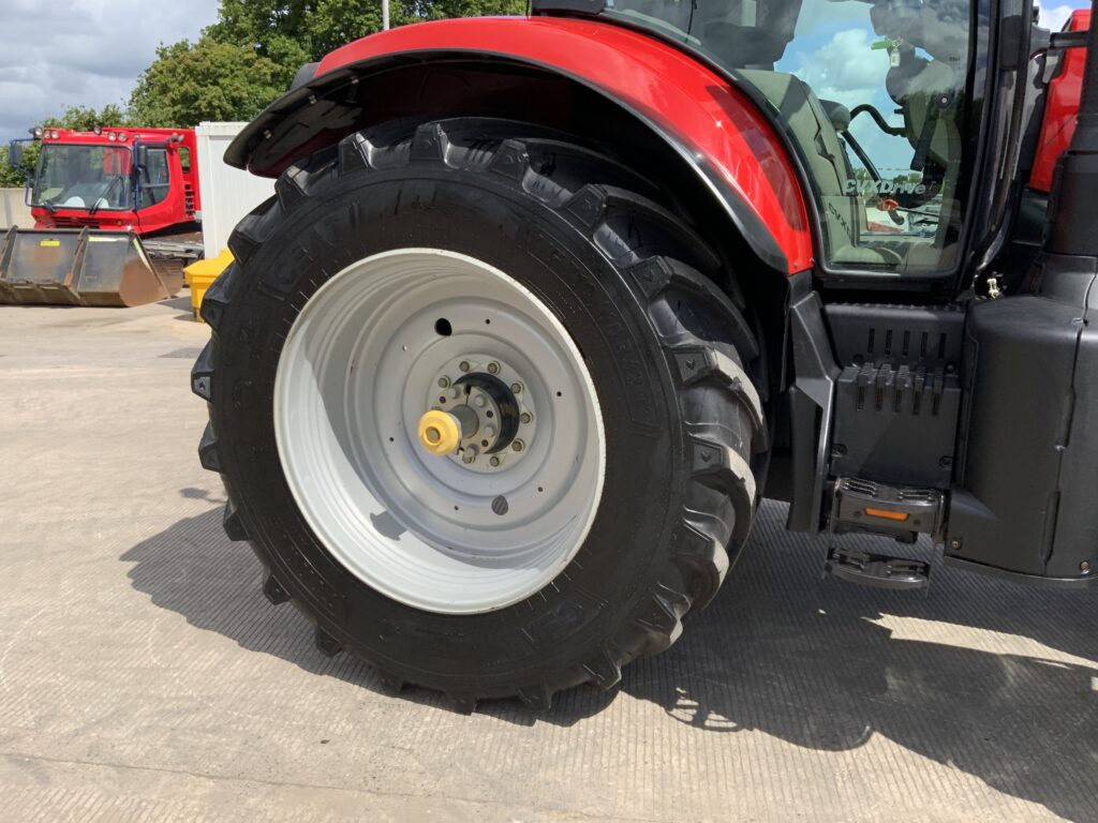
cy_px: 412
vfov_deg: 48.2
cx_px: 549
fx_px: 920
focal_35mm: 29
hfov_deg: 61.7
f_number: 1.8
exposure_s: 1/1577
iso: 16
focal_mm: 3
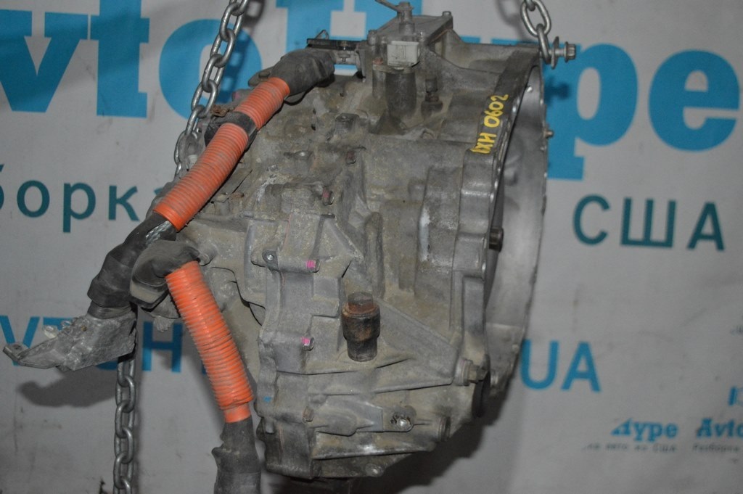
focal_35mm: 46
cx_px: 372
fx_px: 959
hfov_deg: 42.4
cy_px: 247
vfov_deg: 28.9
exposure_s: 1/60
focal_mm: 31
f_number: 4.2
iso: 3200
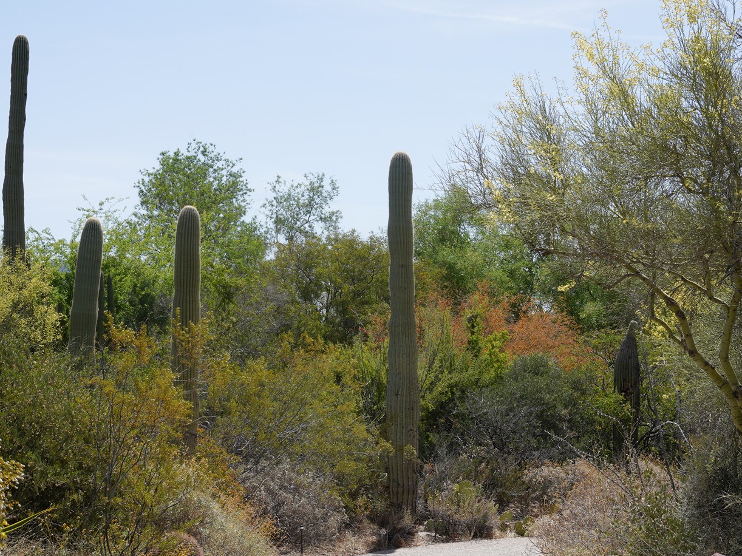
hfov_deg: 26.3
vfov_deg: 19.8
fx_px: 1586
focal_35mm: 74
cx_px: 420
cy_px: 379
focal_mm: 47
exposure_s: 1/100
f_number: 16
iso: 100
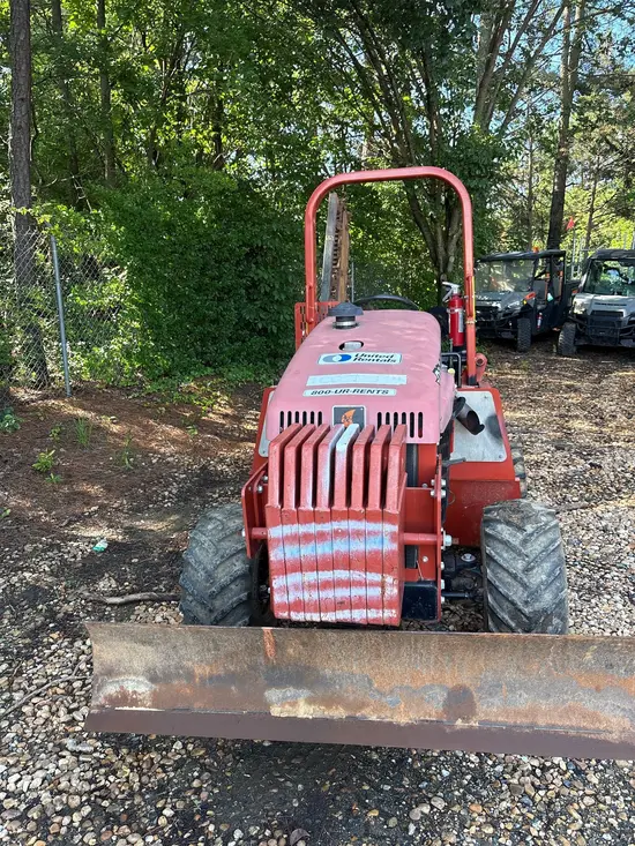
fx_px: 636
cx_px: 318
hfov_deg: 53.1
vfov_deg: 67.3
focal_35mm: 26
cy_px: 423
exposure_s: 1/144
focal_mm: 5.96
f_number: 1.6
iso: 40
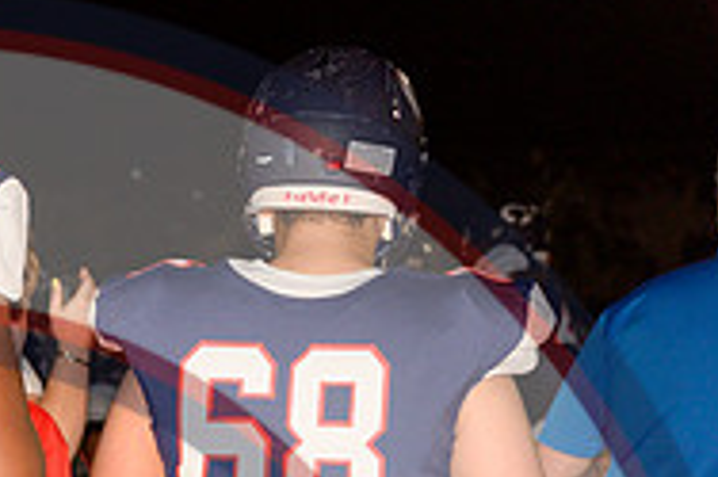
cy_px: 710
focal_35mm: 114
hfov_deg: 17.3
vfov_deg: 11.5
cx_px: -111
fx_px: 2272
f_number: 2.8
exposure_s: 1/4000
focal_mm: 37
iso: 100
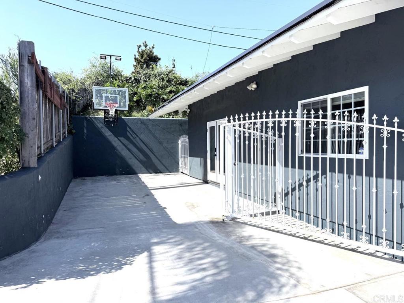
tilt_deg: -0.5
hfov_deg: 71.6
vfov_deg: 56.8
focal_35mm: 24
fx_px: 280
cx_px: 202
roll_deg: +0.4
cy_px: 152
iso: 80
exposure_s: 1/4405
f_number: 1.78
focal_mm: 6.76
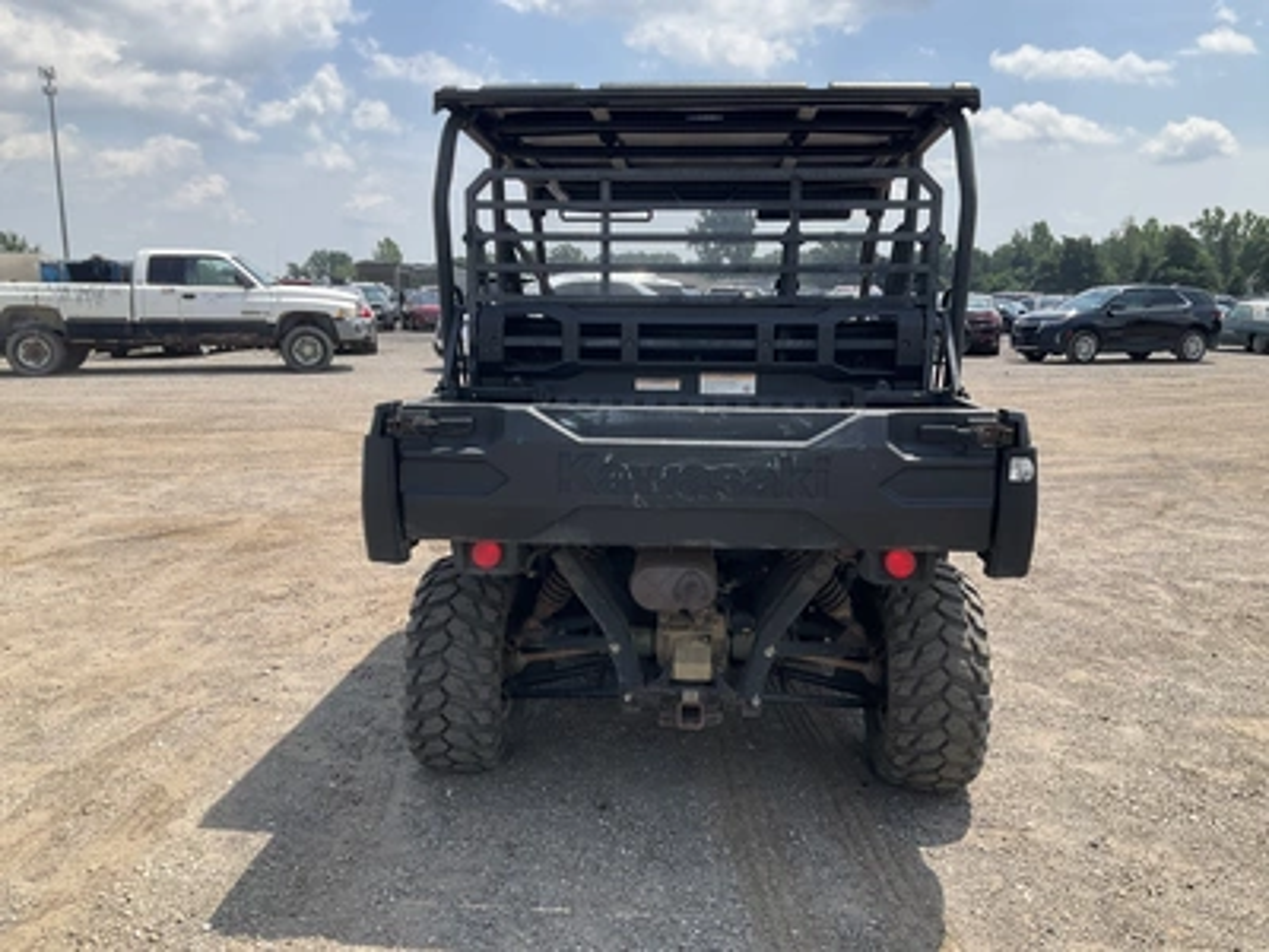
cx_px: 634
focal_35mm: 29
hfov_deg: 61.7
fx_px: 1063
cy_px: 476
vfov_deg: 48.2
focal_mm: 3
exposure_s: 1/1377
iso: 25
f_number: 1.8
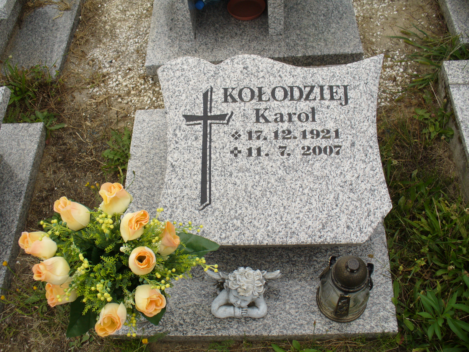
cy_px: 176
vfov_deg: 38.7
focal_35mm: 37
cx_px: 234
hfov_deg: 50.1
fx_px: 501
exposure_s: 1/200
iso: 80
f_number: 5.6
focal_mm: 6.1
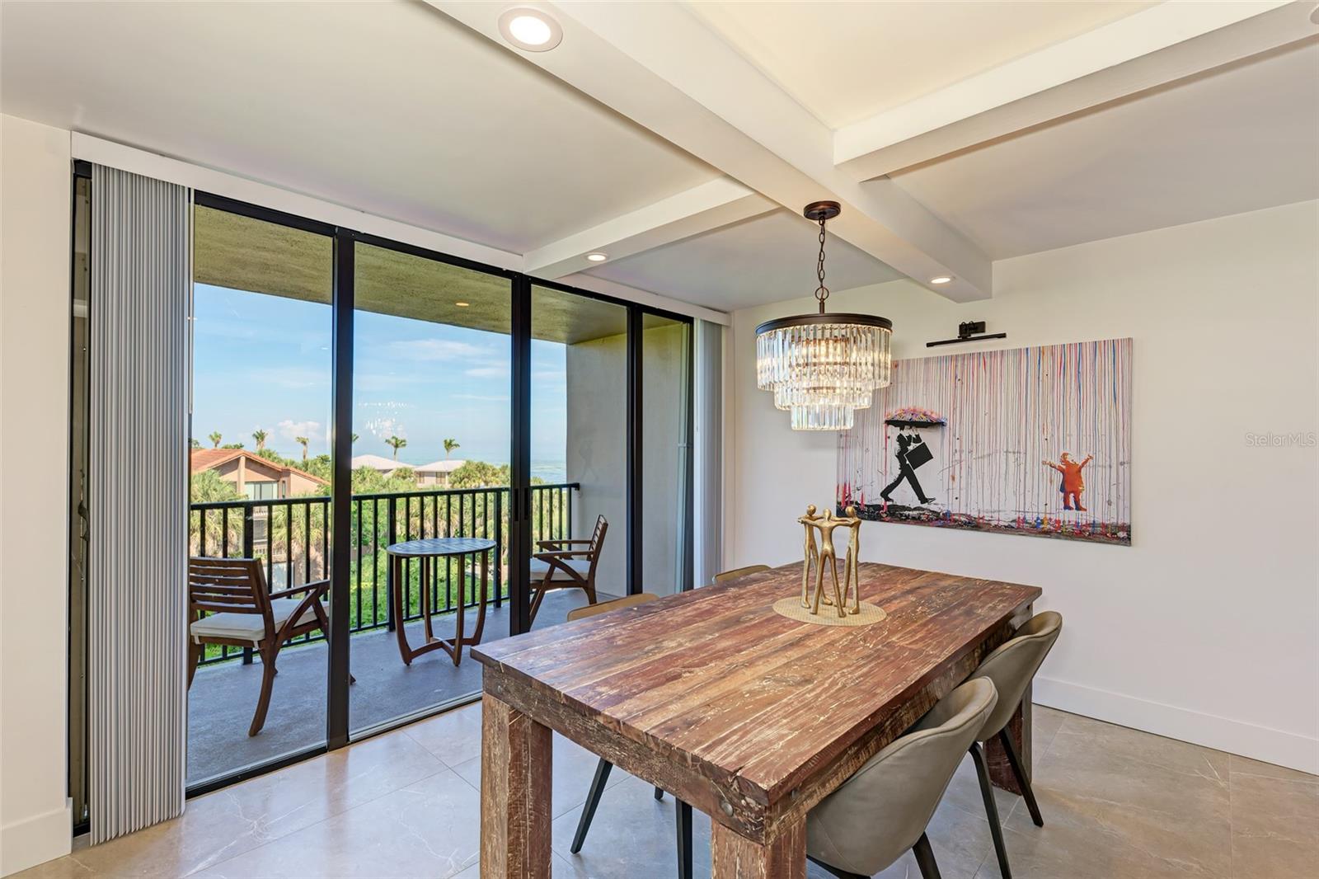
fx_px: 586
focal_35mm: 16
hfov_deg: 96.7
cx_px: 660
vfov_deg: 73.7
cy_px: 440
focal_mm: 16
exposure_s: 1/50
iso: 100
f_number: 10
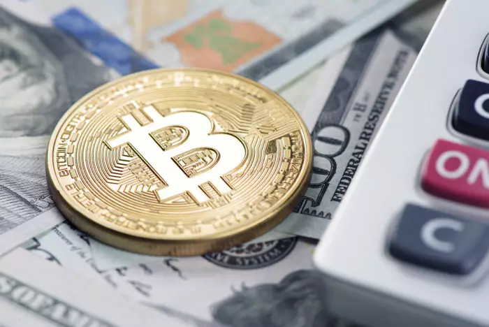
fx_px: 1427
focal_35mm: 105
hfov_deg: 19.4
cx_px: 244
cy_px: 164
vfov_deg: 13.1
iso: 100
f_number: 11
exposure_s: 1/125
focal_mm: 105
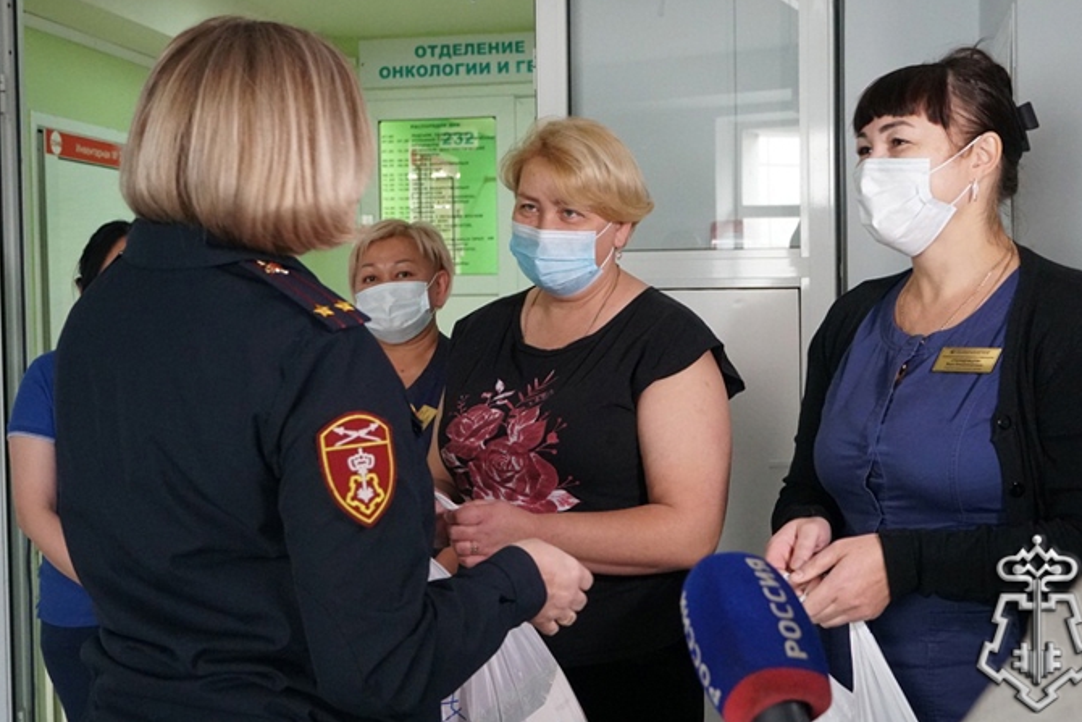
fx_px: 1413
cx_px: 533
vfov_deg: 28.6
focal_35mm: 47
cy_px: 321
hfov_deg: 41.9
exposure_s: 1/160
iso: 3200
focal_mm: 28
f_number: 4.5
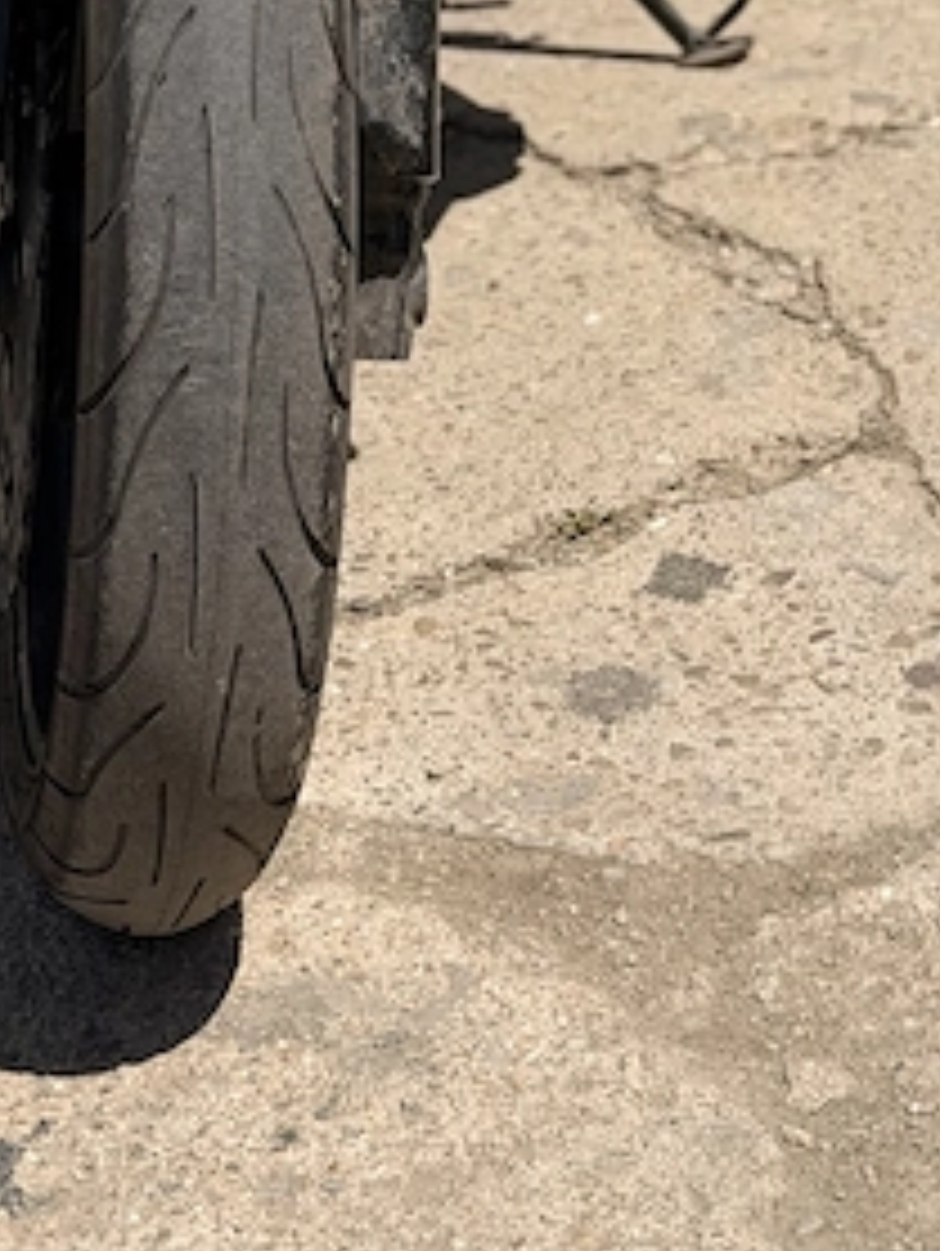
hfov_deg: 10.7
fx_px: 4989
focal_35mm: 138
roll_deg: +6.7
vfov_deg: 13.6
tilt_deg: -16.8
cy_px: -531
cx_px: 220
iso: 64
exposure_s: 1/7874
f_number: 1.78
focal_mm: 6.76
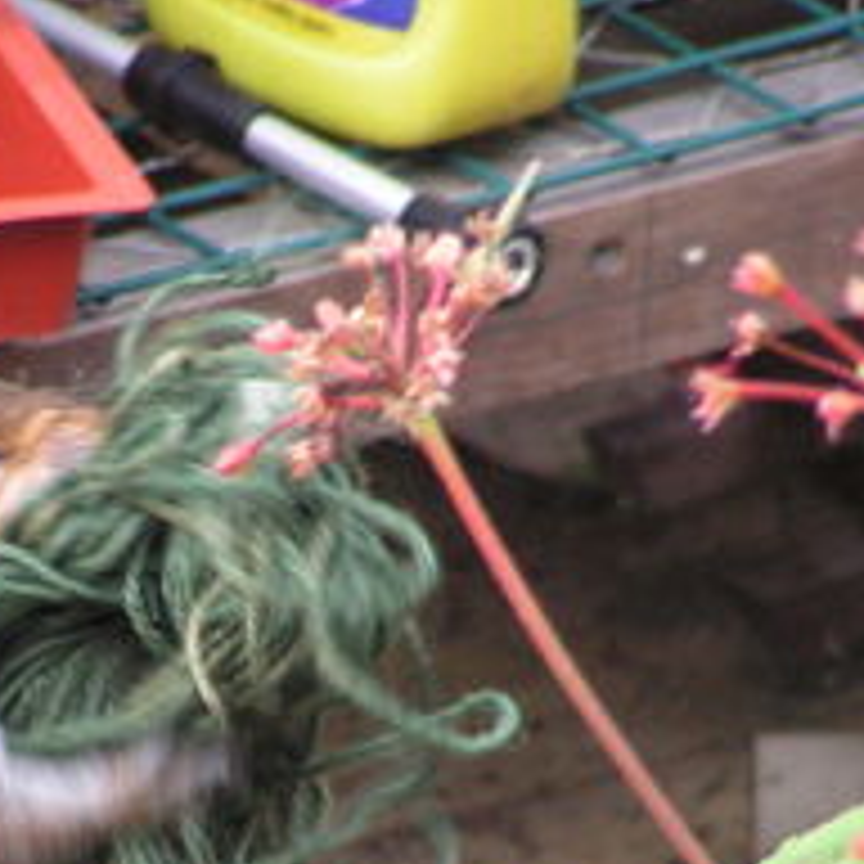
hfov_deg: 3.3
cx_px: 130
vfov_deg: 3.3
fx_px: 15192
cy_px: 738
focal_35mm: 538
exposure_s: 1/80
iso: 200
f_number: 3.2
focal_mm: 44.4
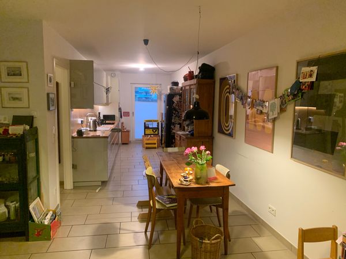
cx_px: 173
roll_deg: -1.4
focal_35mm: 26
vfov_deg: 53.1
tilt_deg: -5.4
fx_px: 260
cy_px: 130
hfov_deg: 67.3
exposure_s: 1/50
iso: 400
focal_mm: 4.25
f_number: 1.8
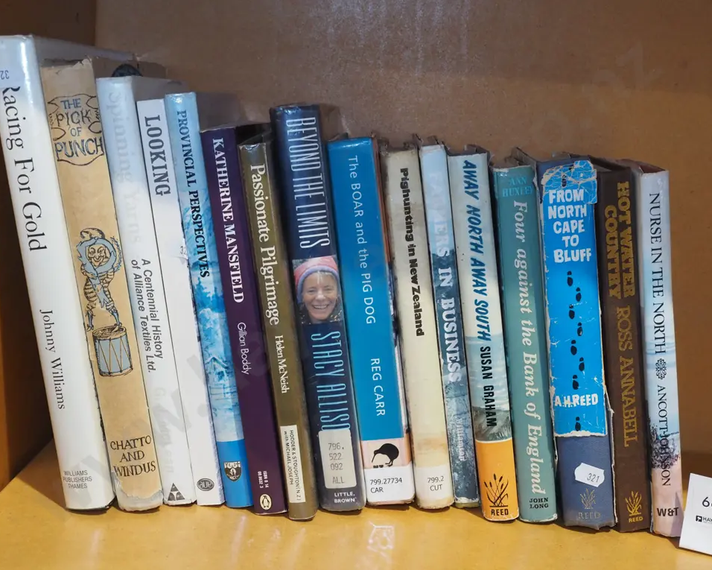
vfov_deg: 32.8
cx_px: 346
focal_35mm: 46
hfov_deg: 40.3
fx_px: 969
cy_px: 285
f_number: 5.6
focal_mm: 22
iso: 1600
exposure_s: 1/60
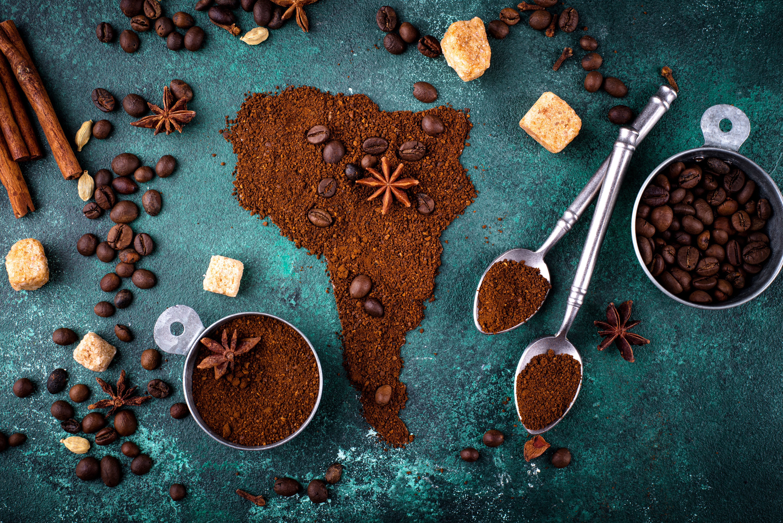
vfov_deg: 27.0
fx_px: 1088
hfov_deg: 39.6
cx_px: 392
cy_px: 262
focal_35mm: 50
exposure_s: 1/100
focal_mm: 50
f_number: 9
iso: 100
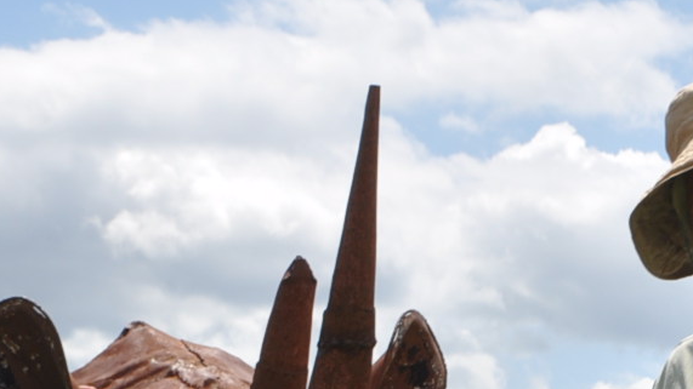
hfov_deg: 12.8
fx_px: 3032
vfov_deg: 7.1
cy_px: 819
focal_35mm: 165
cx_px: -44
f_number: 9
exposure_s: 1/320
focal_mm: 28
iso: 200
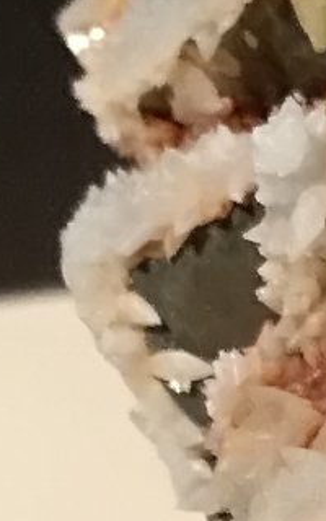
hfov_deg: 8.9
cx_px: 667
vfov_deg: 15.0
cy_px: 462
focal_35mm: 138
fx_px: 1962
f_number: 2
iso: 342
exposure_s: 1/33.3
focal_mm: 3.54
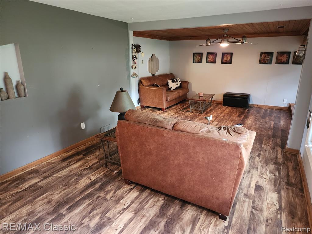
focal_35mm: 23
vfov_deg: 58.9
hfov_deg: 73.9
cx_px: 156
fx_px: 207
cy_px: 117
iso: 640
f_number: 1.8
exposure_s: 1/30
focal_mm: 6.4
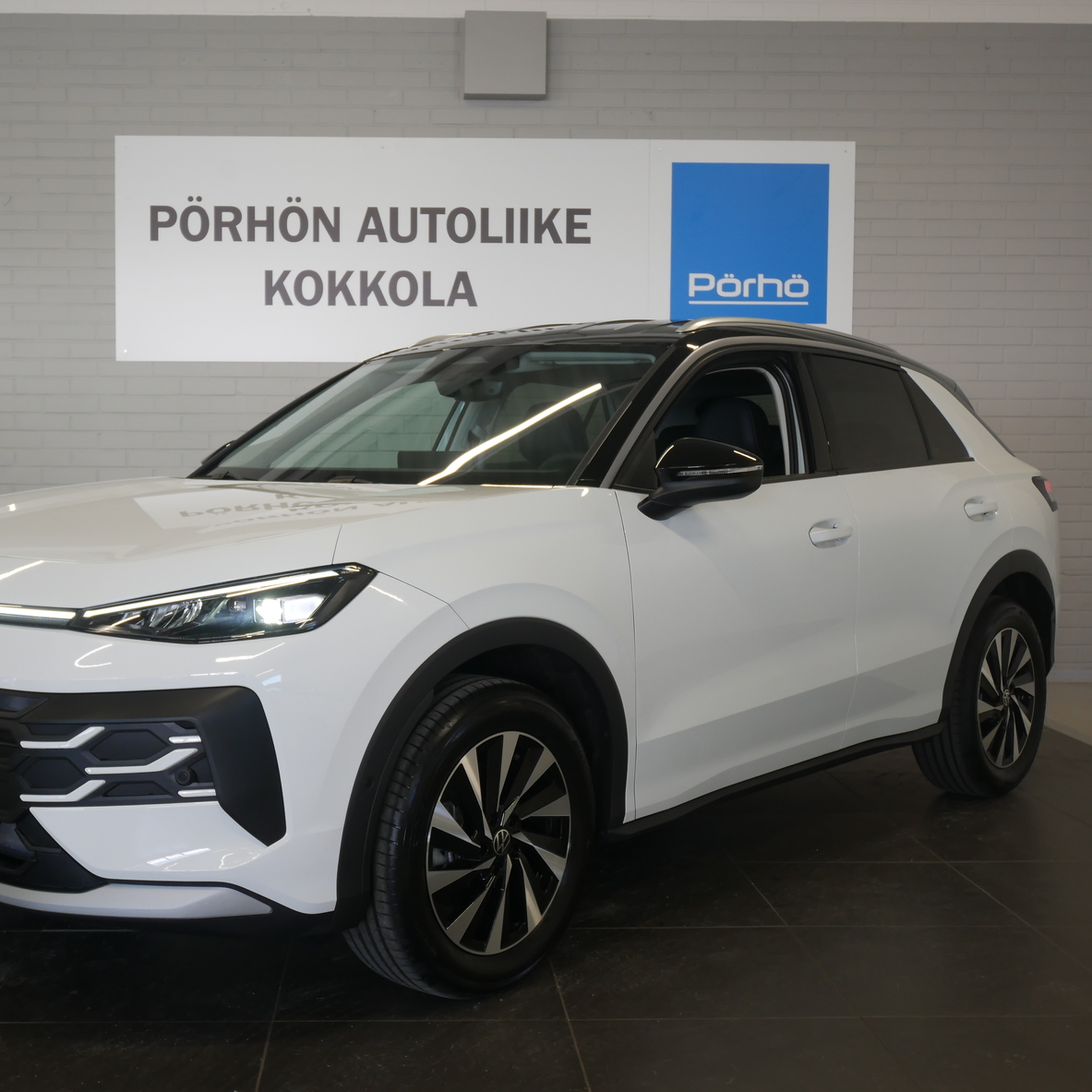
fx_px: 1535
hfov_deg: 39.0
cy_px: 545
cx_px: 433
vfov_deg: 39.2
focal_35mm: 43
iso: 320
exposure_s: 1/60
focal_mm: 18
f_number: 4.2
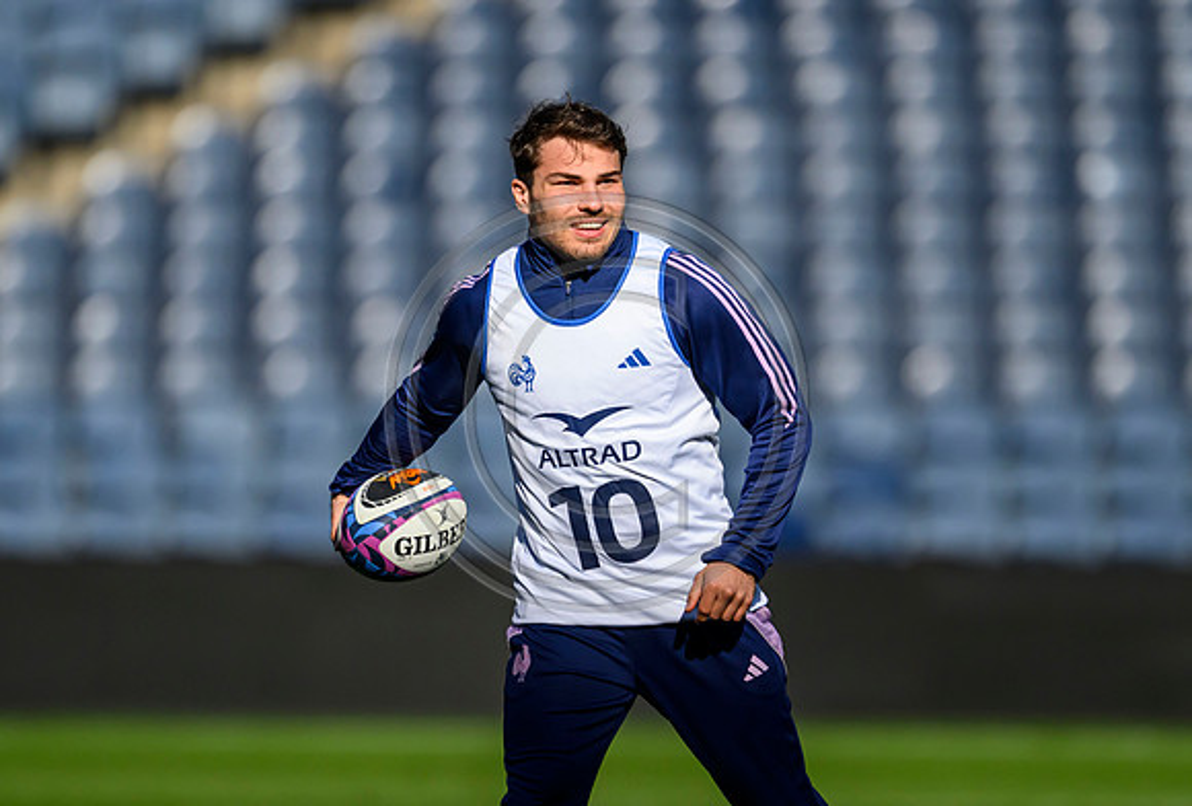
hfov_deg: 2.5
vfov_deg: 1.7
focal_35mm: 807
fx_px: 26828
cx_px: 667
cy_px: 392
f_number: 4
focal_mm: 560
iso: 1250
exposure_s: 1/16000
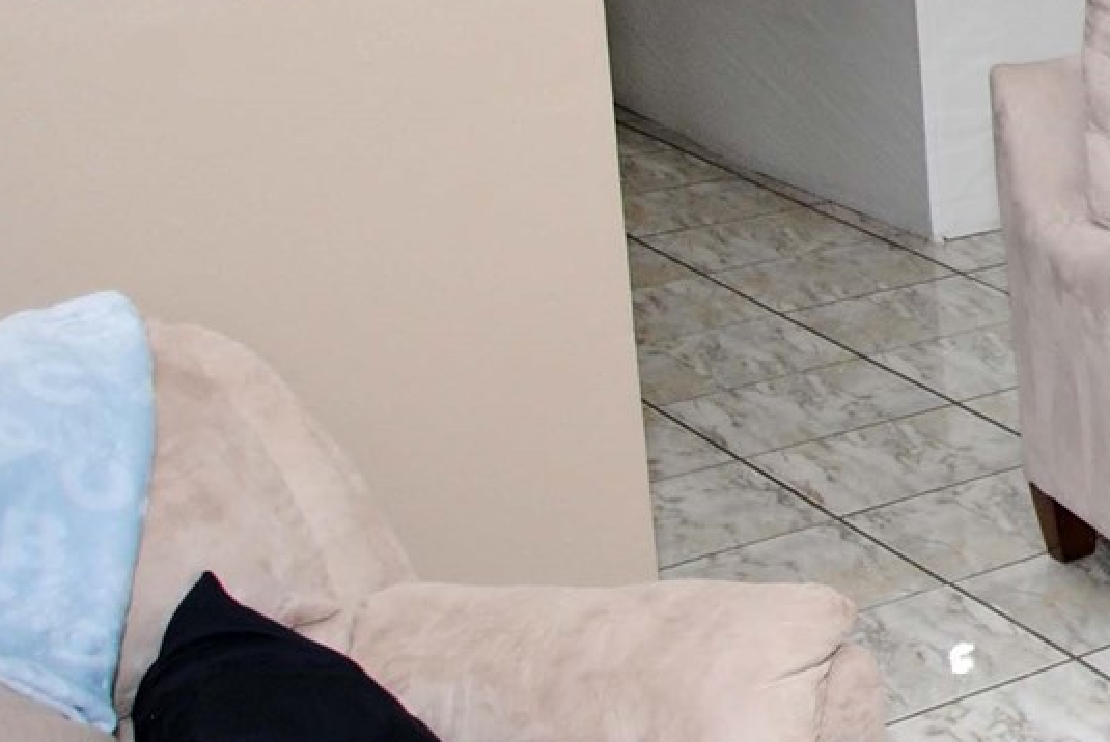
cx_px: 1962
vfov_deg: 16.9
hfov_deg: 19.6
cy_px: -15
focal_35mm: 79
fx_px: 2439
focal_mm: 13
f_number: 4
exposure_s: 1/60
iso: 200
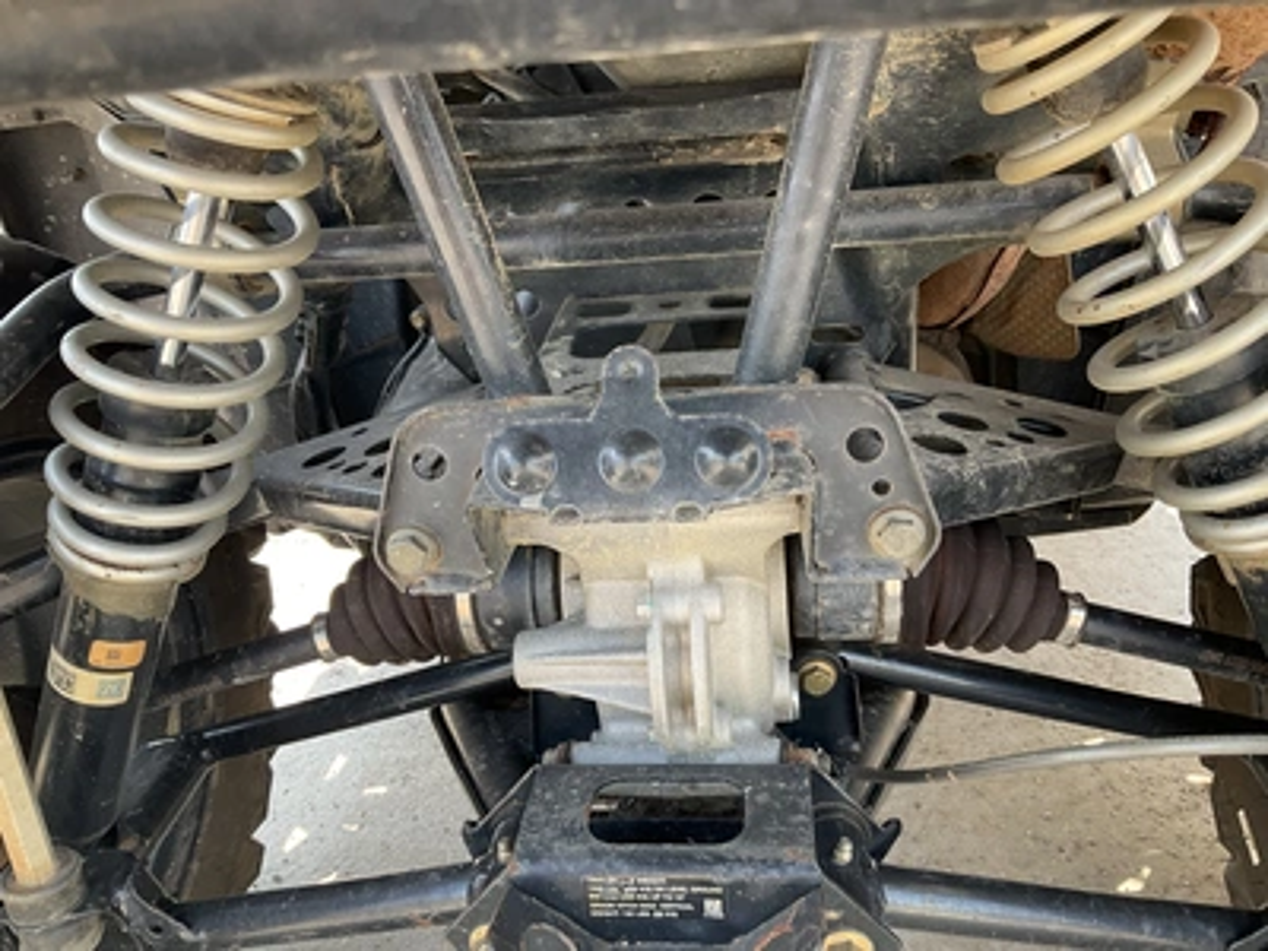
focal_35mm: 29
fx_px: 1062
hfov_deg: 61.7
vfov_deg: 48.2
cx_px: 634
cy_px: 476
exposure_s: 1/122
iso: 25
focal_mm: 3
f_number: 1.8
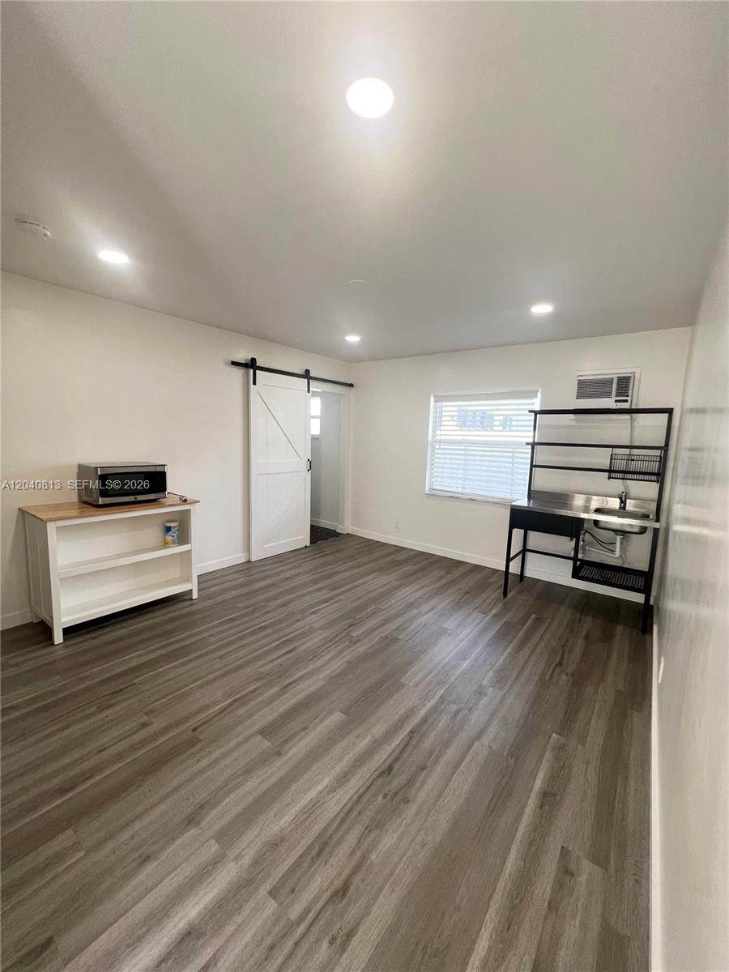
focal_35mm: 13
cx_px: 364
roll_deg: -2.4
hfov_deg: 89.9
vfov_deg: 106.2
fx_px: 365
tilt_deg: -7.6
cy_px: 486
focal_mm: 1.57
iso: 80
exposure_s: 1/120
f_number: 1.8
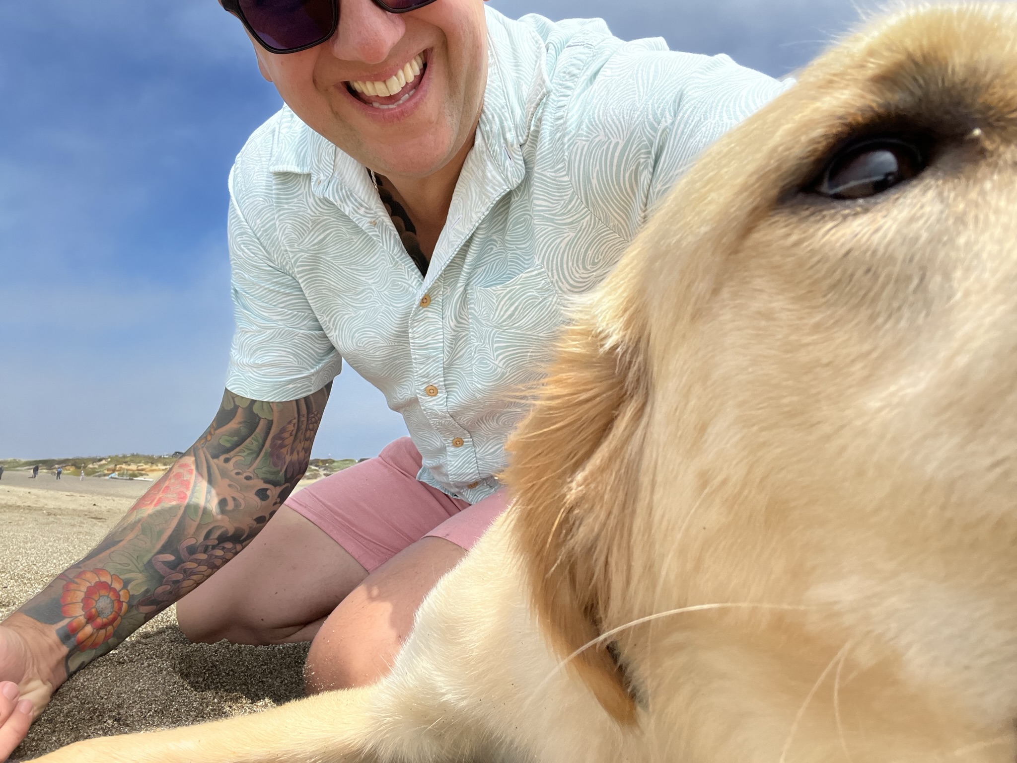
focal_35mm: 23
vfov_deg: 58.9
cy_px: 382
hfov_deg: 73.9
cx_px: 508
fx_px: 676
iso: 32
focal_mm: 2.71
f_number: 2.2
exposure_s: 1/1018
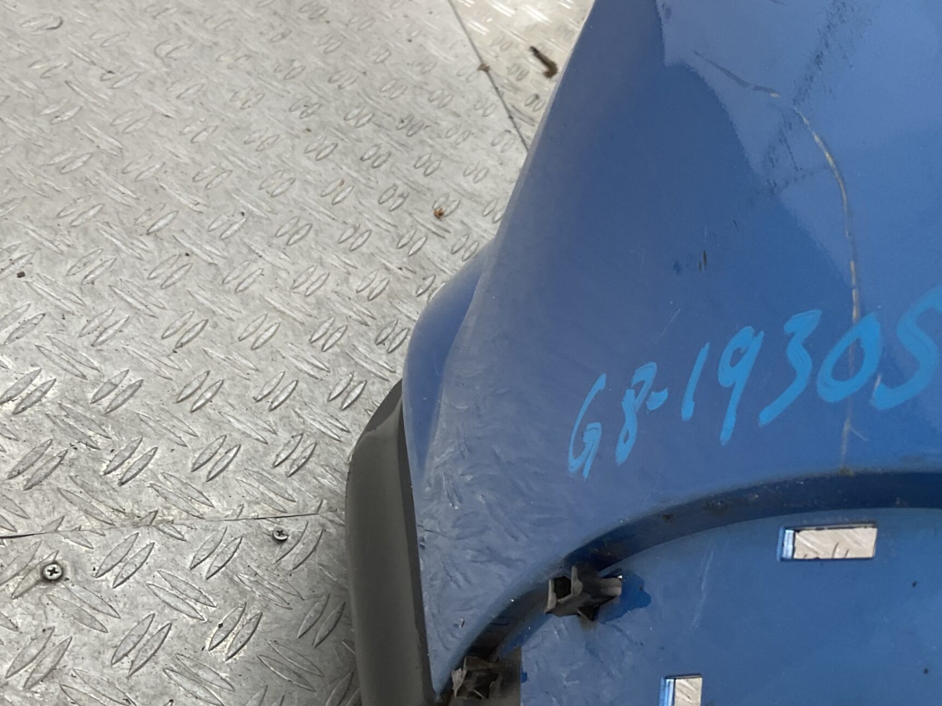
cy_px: 347
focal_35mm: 43
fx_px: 1170
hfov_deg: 43.3
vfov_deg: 33.6
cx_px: 620
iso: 25
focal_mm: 3
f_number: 1.8
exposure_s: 1/100
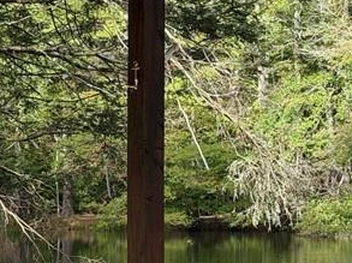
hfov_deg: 11.8
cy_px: 166
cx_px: 118
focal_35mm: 168
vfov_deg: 8.8
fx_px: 1706
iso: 64
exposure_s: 1/1353
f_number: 1.78
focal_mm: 6.76
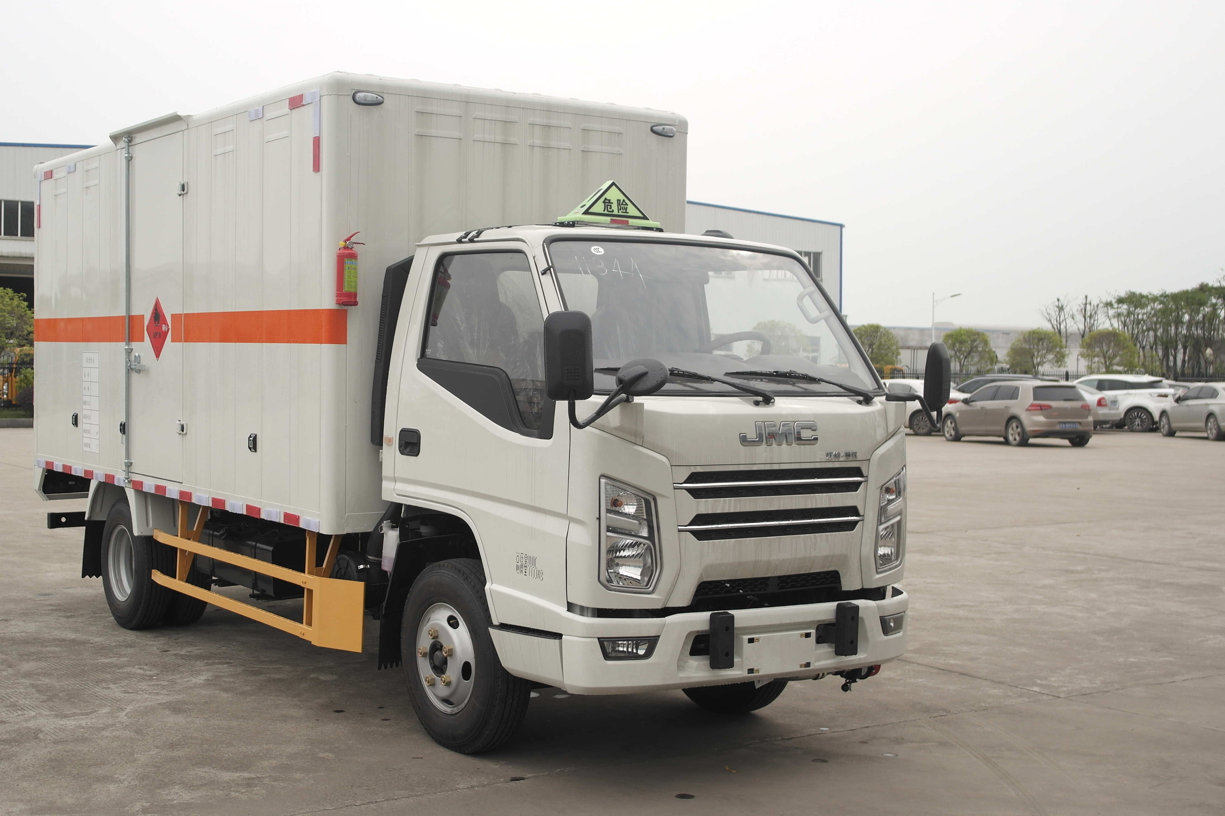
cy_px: 384
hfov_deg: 43.4
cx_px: 496
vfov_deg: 29.9
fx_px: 1531
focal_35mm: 45
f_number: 8
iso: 100
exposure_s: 1/400
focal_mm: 24
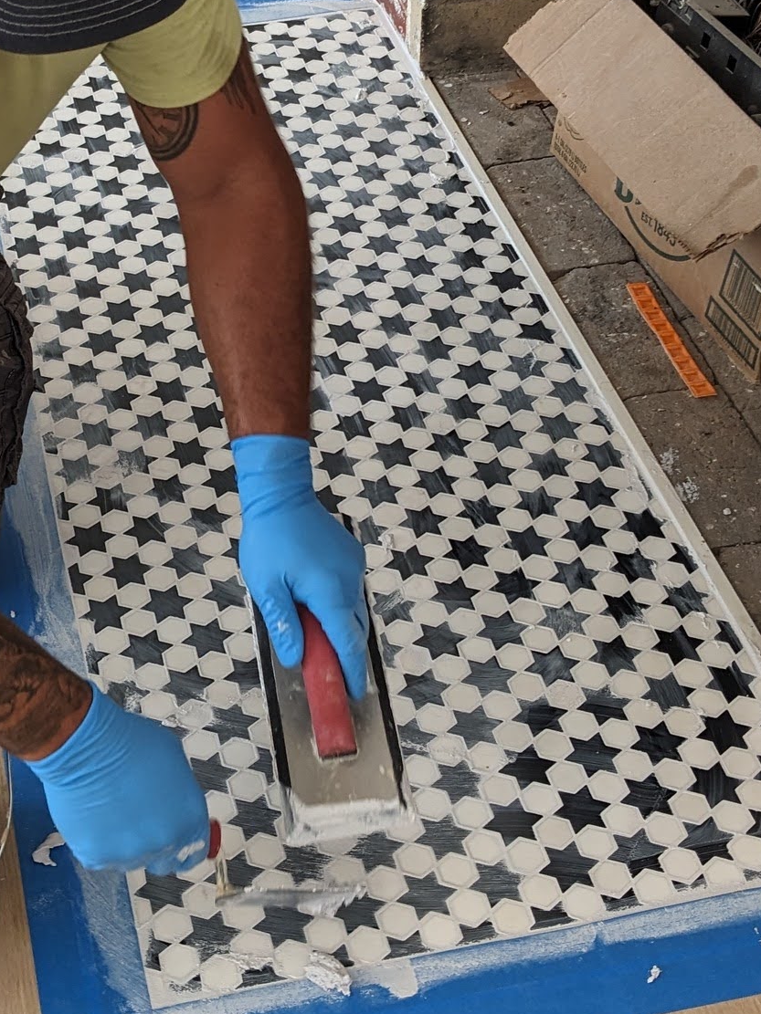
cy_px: 326
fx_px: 1847
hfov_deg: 23.0
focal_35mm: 63
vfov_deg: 30.5
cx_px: 178
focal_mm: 4.38
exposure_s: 1/66.5
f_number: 1.73
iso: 60
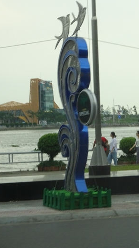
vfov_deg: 18.3
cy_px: 124
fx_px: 767
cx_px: 119
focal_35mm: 117
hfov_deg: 10.3
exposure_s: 1/80
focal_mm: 13.69
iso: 200
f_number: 5
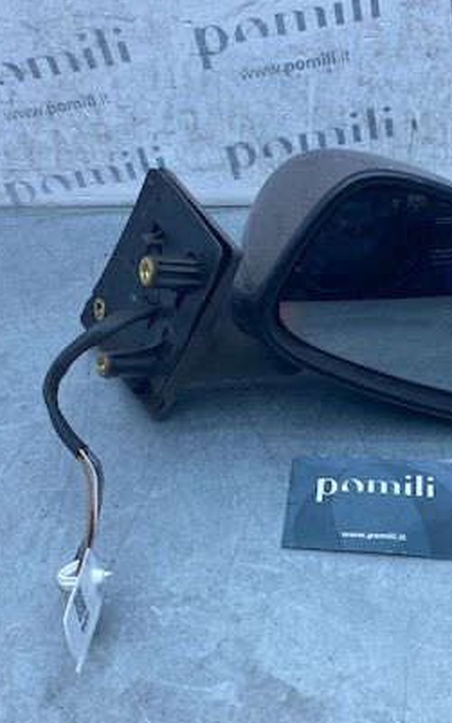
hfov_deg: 28.9
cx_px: 321
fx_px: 866
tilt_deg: -48.8
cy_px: 404
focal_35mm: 44
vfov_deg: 45.2
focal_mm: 4.25
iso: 32
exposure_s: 1/778
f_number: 1.8
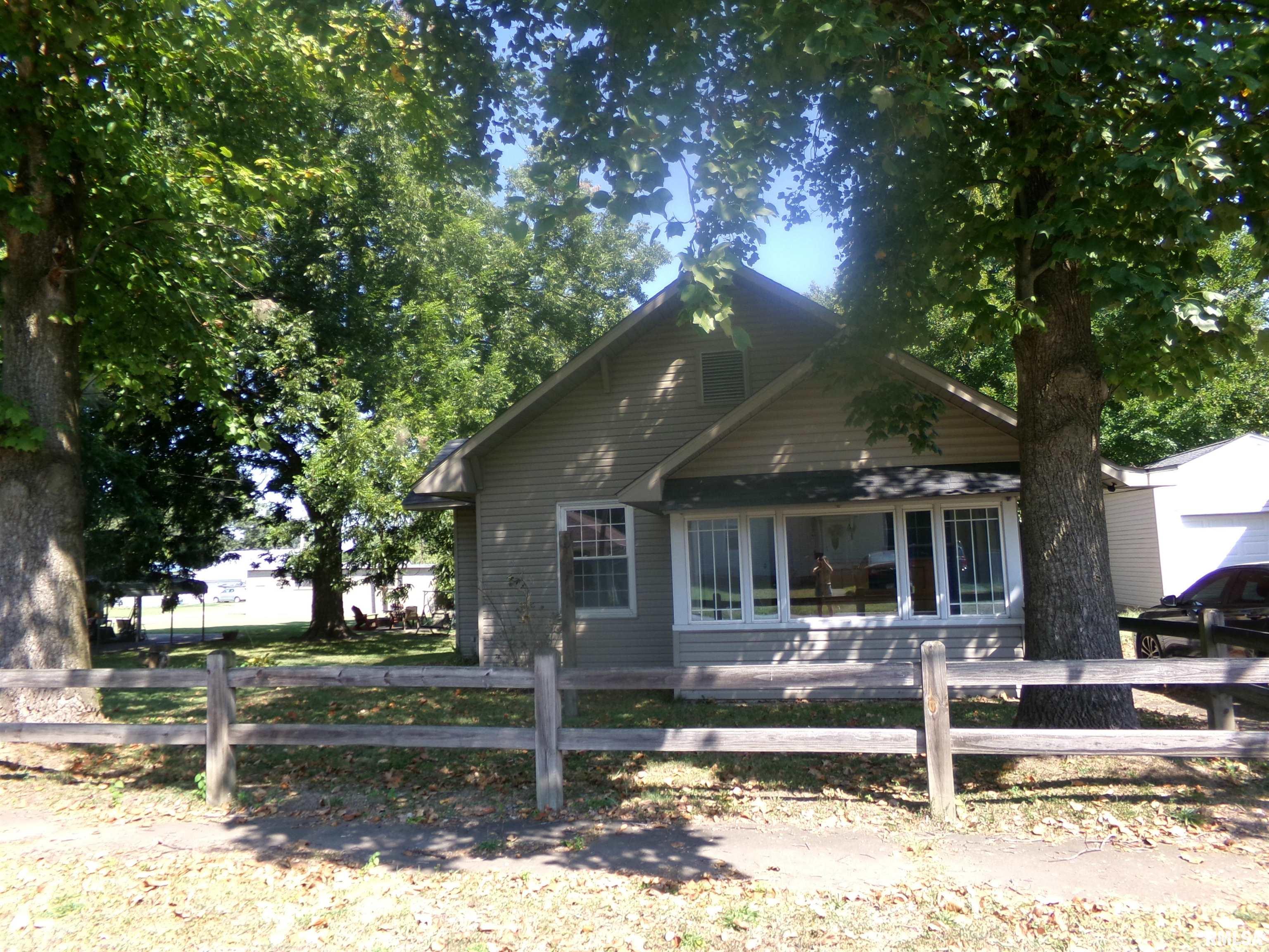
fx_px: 880
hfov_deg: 71.6
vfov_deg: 56.8
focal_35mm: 24
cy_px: 476
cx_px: 634
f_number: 3.7
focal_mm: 4.3
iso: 100
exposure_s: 1/220
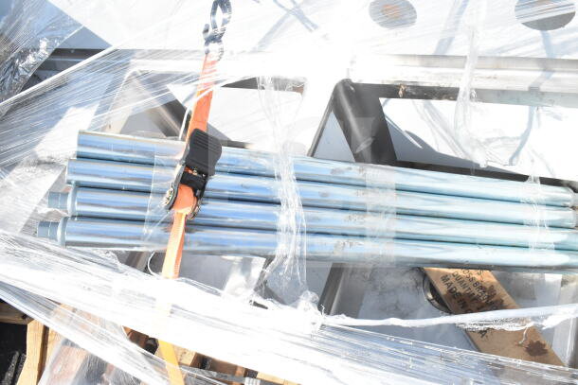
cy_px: 192
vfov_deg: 40.0
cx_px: 289
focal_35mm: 33
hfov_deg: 57.2
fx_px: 530
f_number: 14
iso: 1600
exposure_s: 1/800
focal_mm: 22
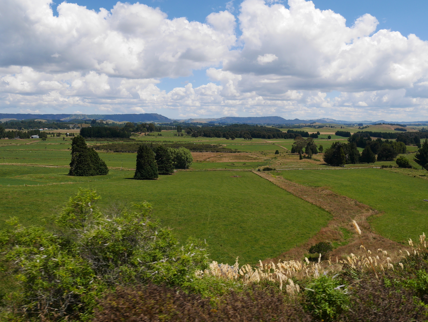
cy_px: 146
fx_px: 346
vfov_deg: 49.7
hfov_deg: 63.2
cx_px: 243
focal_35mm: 28
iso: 200
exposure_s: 1/640
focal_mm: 12
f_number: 8
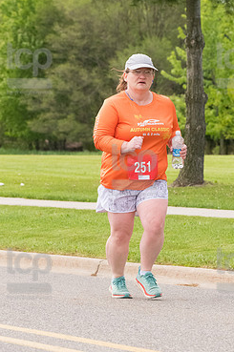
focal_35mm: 238
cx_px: 134
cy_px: 170
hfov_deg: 5.8
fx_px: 2327
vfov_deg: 8.7
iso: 4000
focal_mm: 130
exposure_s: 1/1600
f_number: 7.1
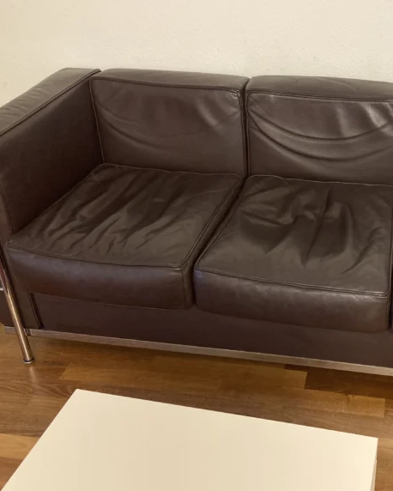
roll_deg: +0.8
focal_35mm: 43
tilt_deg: -31.9
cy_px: 242
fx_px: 625
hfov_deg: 33.9
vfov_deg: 42.9
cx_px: 316
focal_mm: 3.99
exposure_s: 1/25
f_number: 1.8
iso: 400
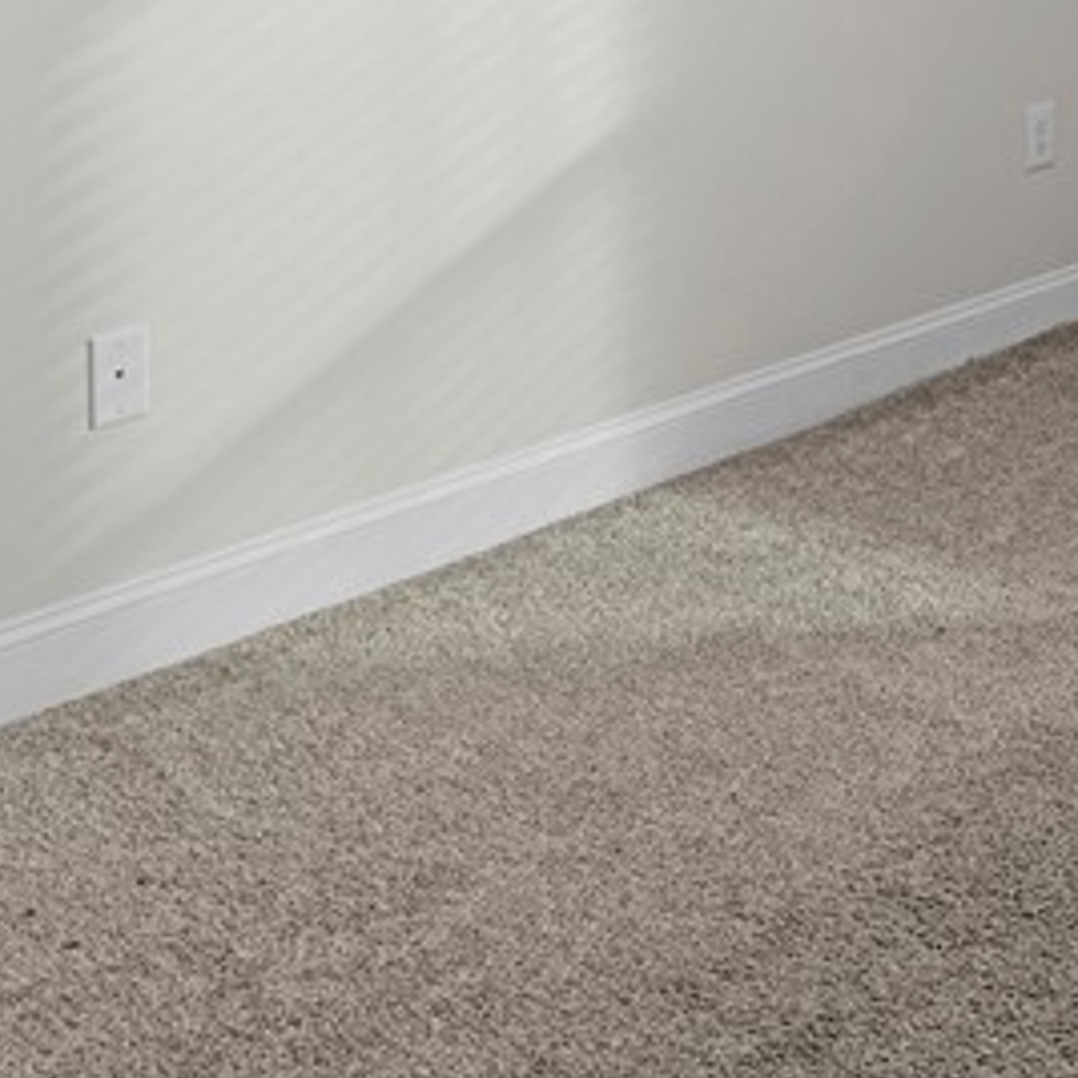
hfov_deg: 27.5
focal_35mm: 57
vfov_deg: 25.6
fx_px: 1998
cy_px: -352
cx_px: 1195
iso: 250
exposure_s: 1/10
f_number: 7.1
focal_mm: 11
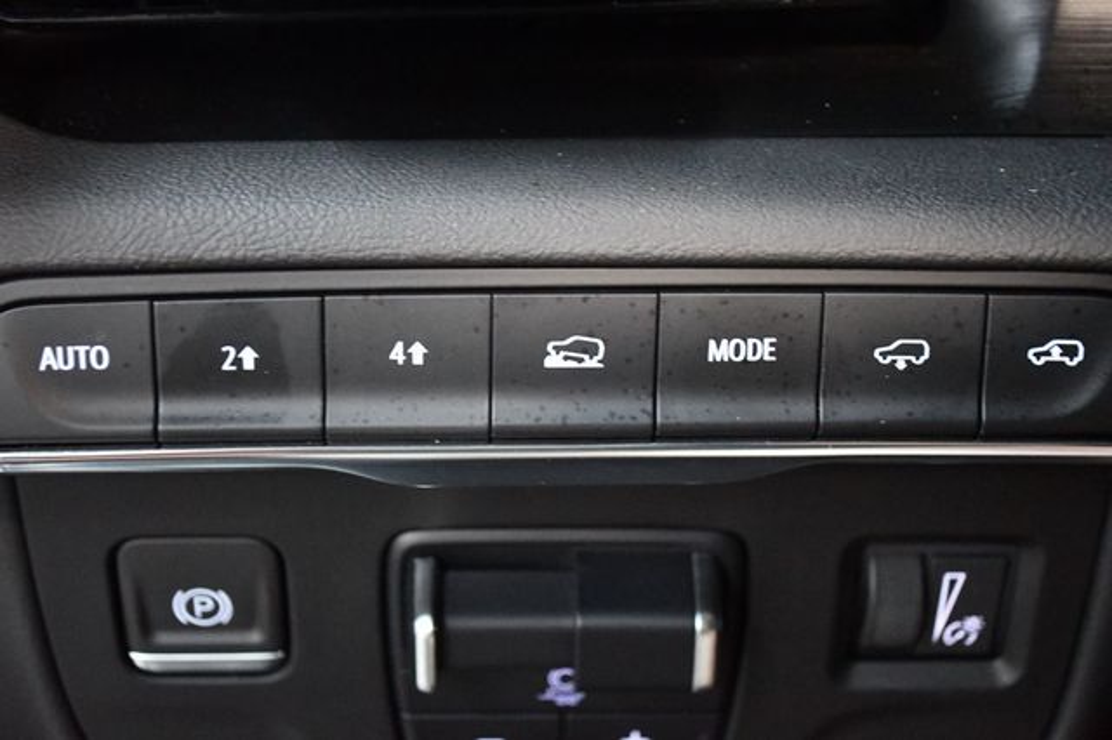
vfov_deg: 22.6
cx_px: 556
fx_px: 1852
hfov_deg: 33.4
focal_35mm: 60
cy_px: 370
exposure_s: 1/60
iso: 10000
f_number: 5.3
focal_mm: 40
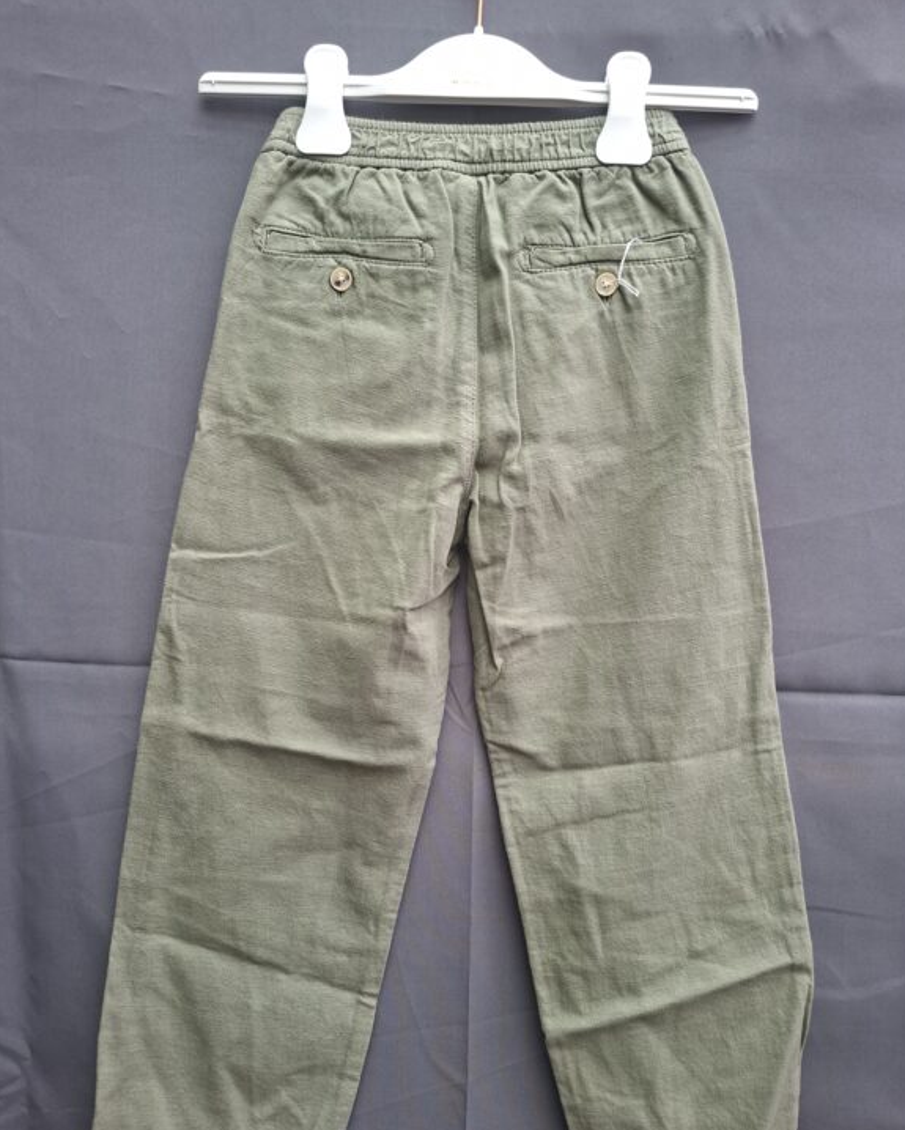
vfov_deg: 68.0
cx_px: 467
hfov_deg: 56.8
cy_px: 612
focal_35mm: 25
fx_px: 836
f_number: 1.8
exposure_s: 1/30
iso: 50
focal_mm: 5.54
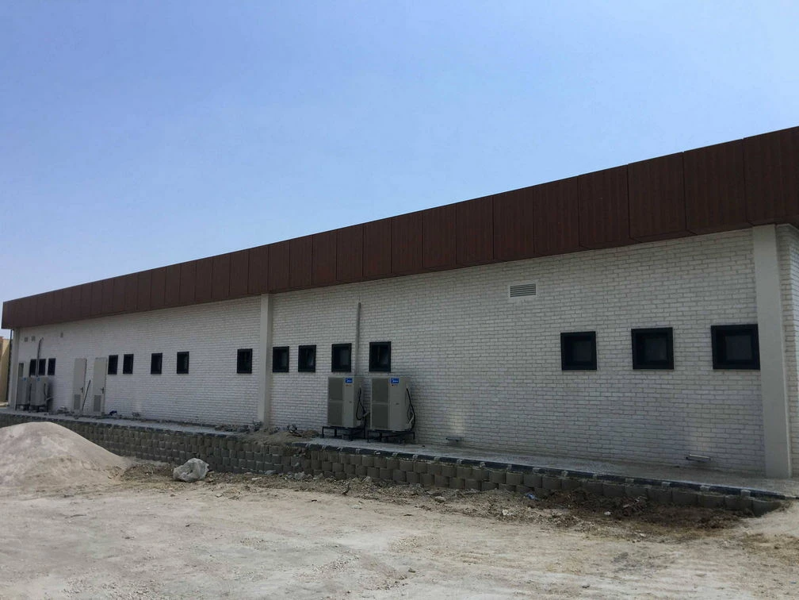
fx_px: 669
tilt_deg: +9.5
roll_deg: -0.8
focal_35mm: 29
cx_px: 400
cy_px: 300
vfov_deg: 48.2
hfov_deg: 61.7
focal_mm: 4.15
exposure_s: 1/1637
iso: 25
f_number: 2.2
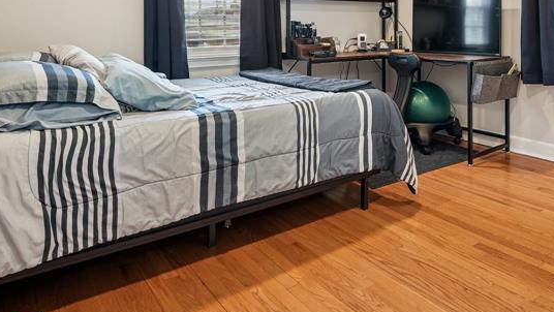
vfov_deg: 38.1
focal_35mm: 28
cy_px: 19
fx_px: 411
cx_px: 342
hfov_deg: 67.0
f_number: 6.3
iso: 250
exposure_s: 1/10
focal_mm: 14
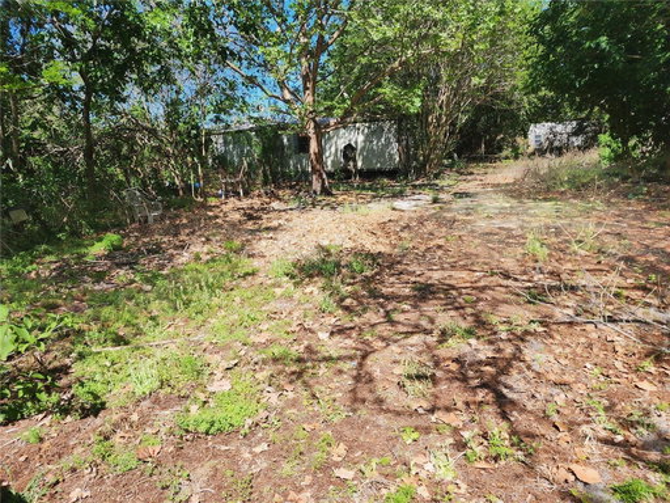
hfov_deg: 73.9
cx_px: 335
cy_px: 252
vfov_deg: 58.9
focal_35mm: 23
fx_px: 445
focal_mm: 6.4
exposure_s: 1/500
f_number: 1.8
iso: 12
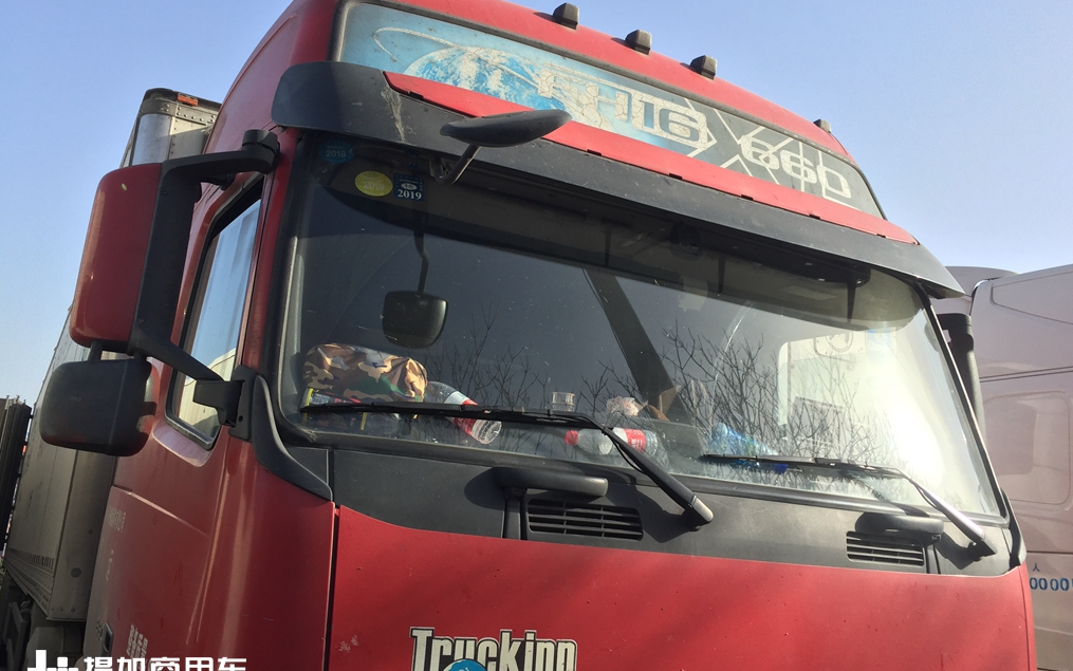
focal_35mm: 31
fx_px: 907
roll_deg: -3.8
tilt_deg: +13.4
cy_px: 318
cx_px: 537
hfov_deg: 61.2
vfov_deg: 40.6
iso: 32
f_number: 2.2
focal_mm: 4.15
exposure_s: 1/1130
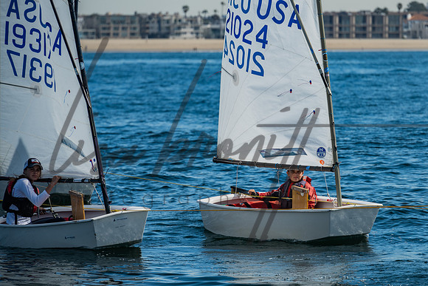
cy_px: 151
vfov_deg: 5.1
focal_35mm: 271
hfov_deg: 7.6
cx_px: 290
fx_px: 3223
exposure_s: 1/320
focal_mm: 200
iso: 100
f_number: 6.3
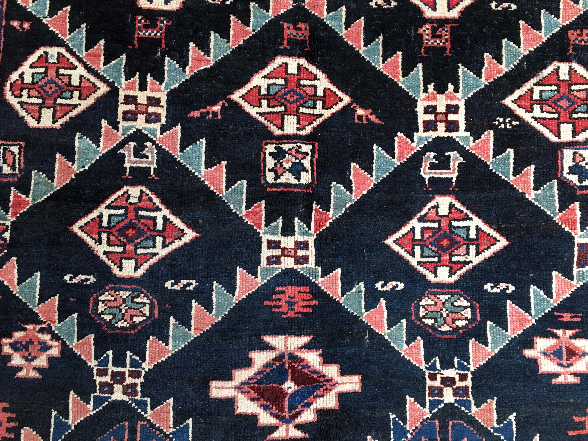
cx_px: 294
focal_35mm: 29
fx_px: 493
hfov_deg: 61.7
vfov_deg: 48.2
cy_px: 220
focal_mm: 4.15
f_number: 2.2
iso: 200
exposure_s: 1/33
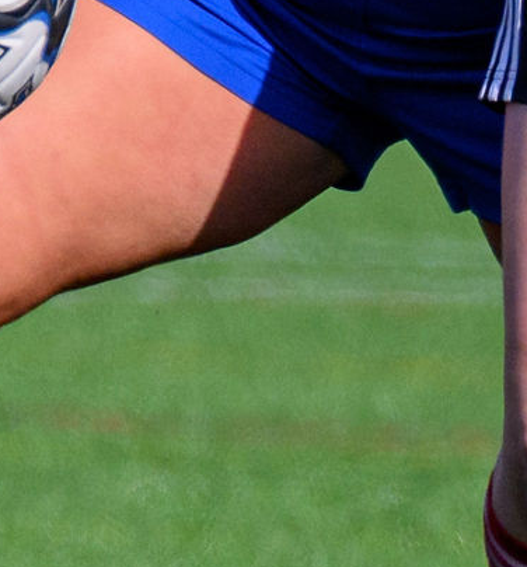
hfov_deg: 0.4
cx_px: 977
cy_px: -134
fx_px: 69202
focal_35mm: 3871
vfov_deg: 0.5
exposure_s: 1/2000
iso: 360
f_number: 5.3
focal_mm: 320
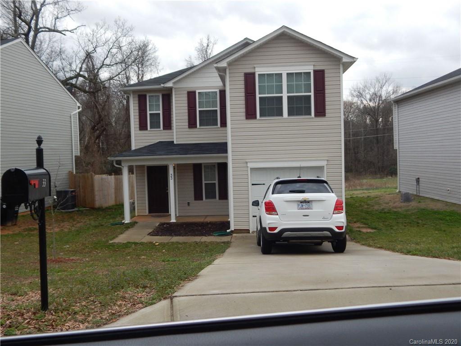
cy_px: 173
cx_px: 230
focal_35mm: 31
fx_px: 413
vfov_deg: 45.4
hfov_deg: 58.4
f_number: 3.2
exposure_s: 1/250
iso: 280
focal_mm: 5.6
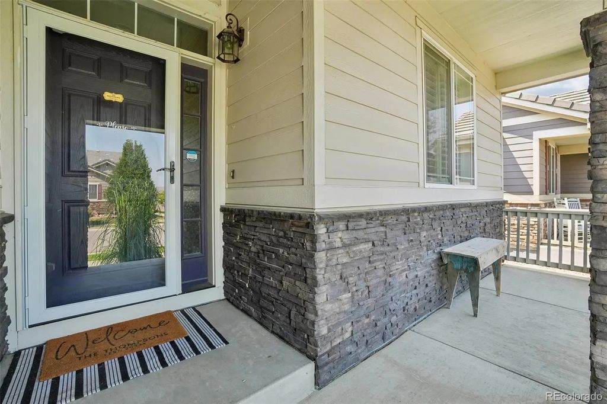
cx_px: 304
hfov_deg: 100.4
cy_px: 202
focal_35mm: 15
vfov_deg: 77.3
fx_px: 253
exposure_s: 1/80
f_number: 8
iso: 400
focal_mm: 10
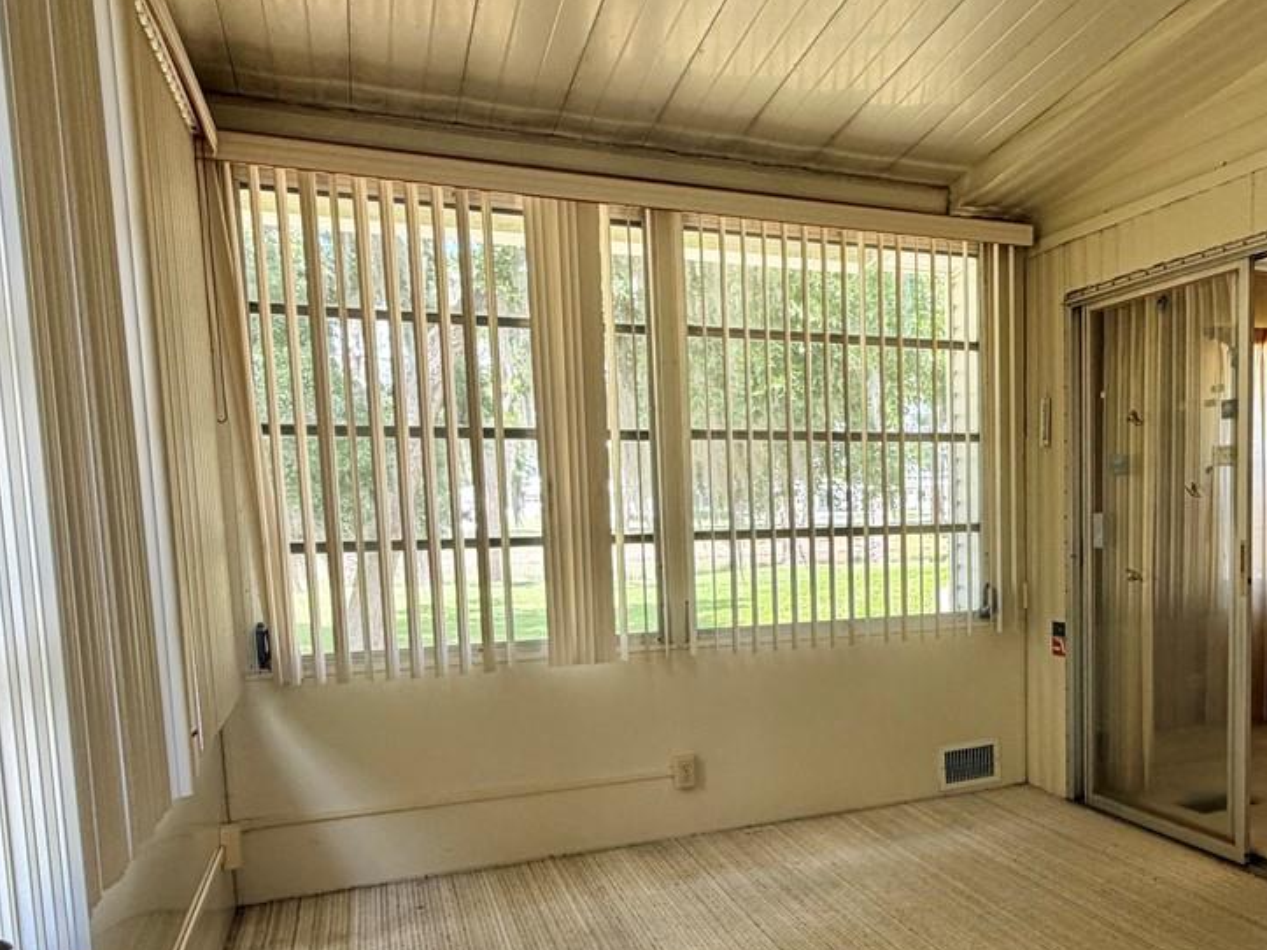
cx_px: 946
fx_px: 1134
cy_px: 622
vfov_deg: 44.9
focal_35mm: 31
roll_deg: +0.7
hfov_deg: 55.6
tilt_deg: -5.7
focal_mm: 2.22
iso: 125
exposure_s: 1/121
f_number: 2.2
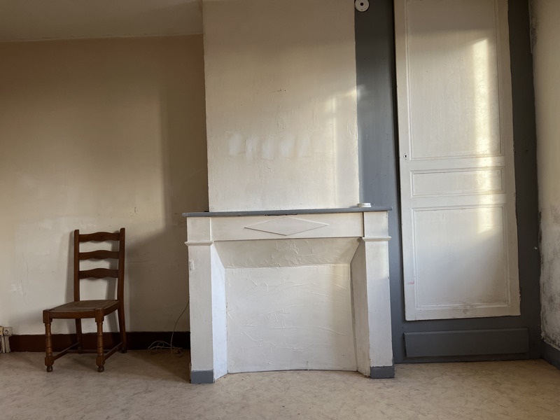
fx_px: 421
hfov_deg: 67.3
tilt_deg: -1.0
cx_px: 280
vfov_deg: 53.1
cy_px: 210
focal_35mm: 26
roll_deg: +2.2
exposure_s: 1/121
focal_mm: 5.1
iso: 100
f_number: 1.6
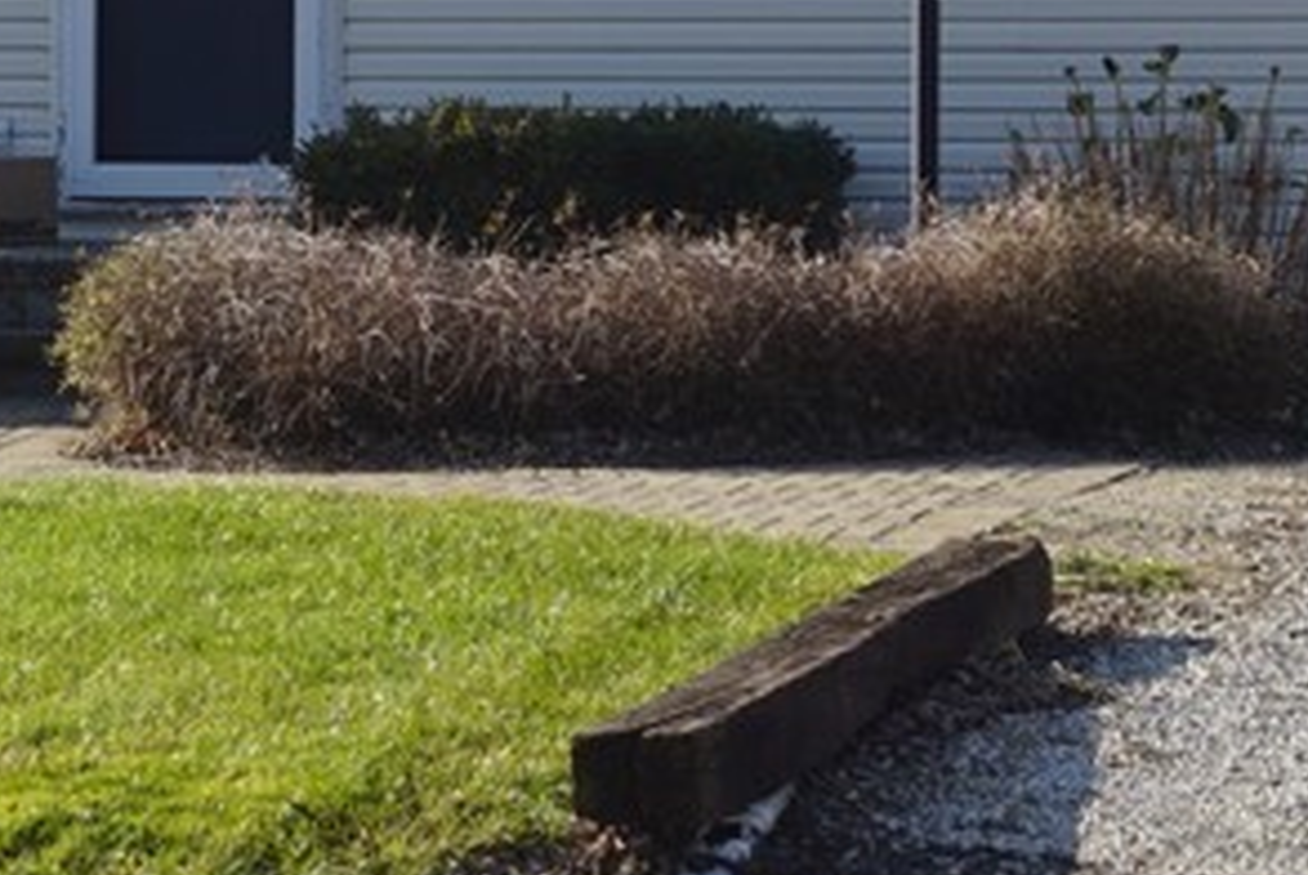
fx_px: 5850
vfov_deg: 8.5
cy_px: 134
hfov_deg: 12.6
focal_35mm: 161
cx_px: 65
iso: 100
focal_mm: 29
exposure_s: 1/100
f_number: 10
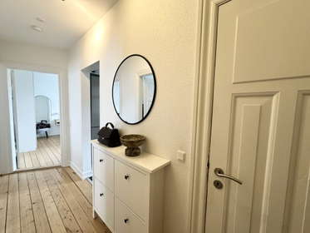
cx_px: 155
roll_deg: -1.7
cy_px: 116
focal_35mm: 14
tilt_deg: -4.7
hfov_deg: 102.0
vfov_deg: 85.7
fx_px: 125
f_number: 2.2
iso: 250
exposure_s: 1/50
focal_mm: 2.22
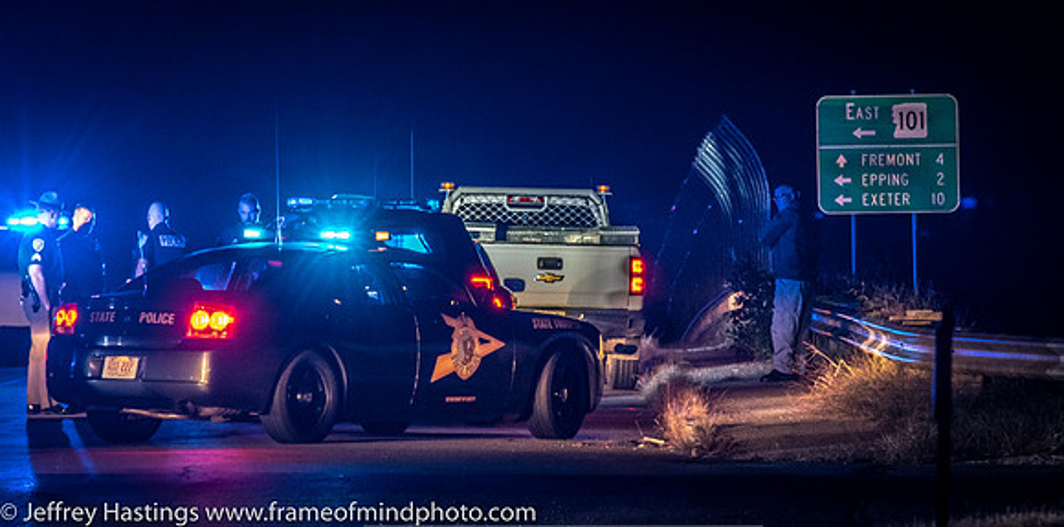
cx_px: 496
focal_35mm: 332
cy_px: 224
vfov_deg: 3.3
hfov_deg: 6.7
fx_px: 9107
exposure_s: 1/30
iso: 2000
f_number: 5.6
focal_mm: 190
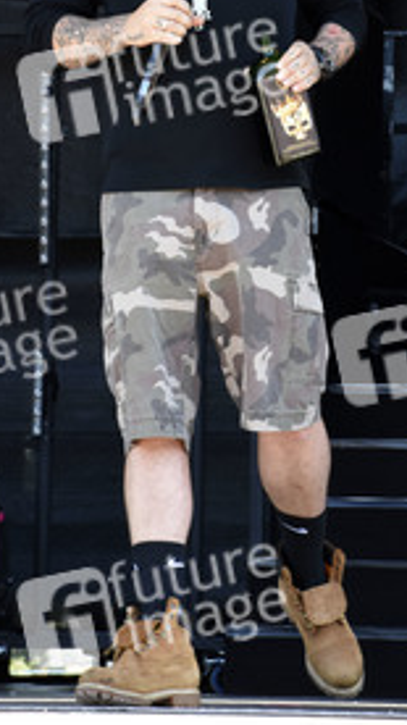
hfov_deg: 5.9
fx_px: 3938
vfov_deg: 10.5
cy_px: 213
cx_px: 228
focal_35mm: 205
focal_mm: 90
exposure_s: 1/100
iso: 900
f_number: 10
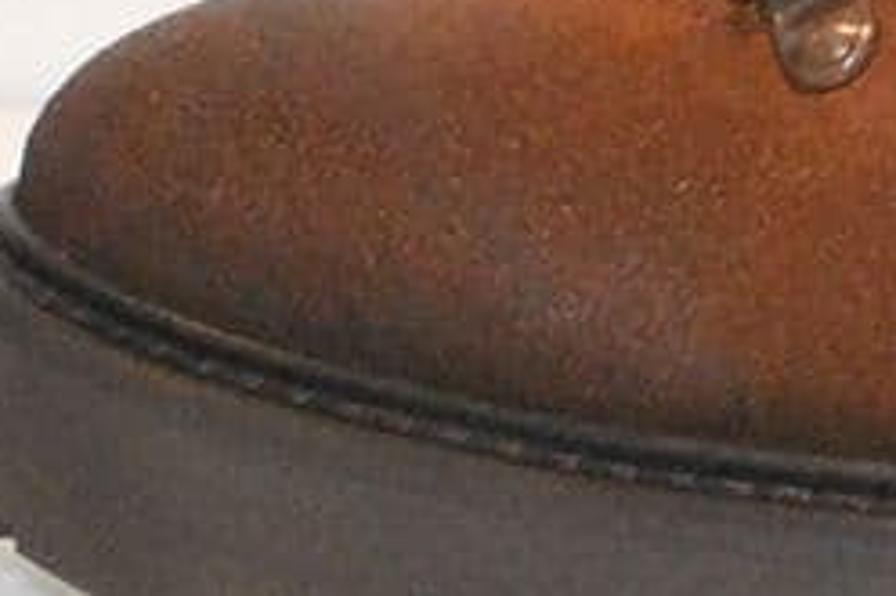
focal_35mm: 160
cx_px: 1564
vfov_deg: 8.3
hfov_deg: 11.9
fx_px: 3979
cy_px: -372
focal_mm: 22
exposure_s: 1/200
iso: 1600
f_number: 8
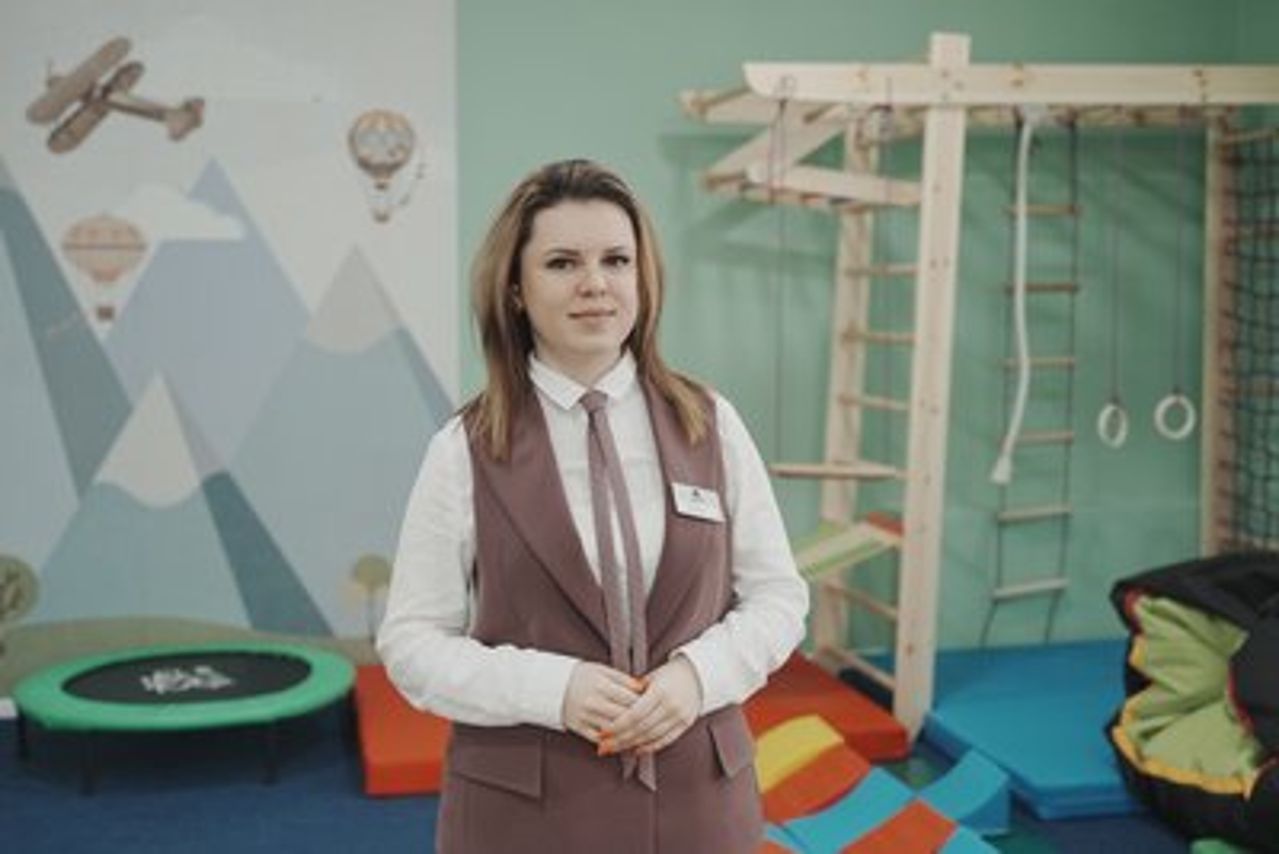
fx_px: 1422
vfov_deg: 33.4
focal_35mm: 40
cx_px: 640
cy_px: 427
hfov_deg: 48.4
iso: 400
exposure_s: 1/250
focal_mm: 40
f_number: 2.8
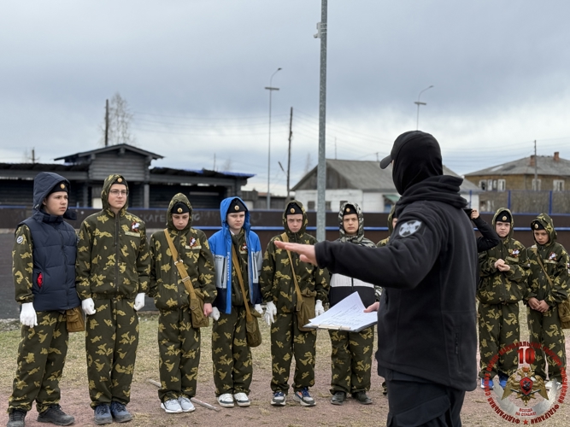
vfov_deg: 30.3
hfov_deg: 39.7
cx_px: 285
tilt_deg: -1.3
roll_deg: -1.3
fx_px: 790
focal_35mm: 48
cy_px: 214
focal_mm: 6.76
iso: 80
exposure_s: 1/1307
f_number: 1.78
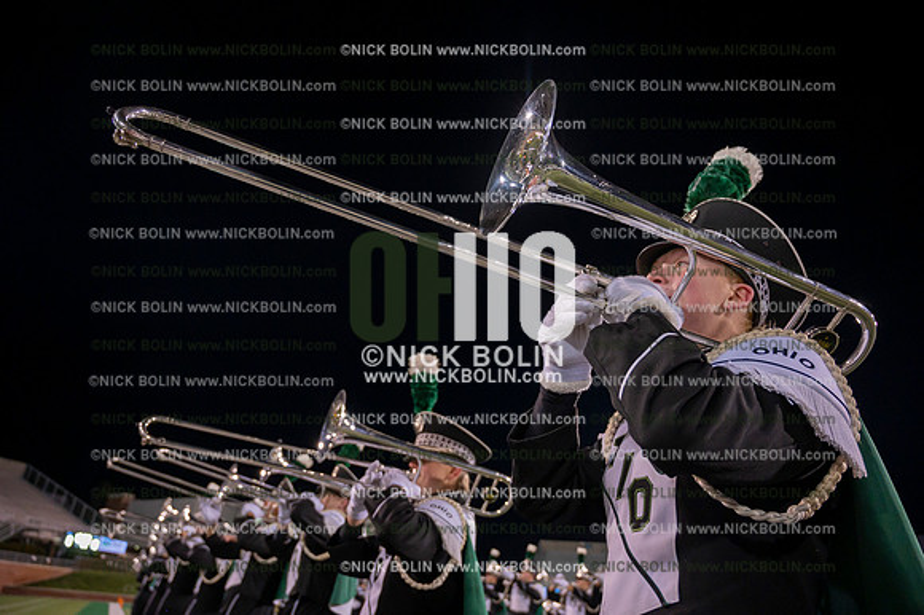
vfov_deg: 53.1
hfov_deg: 73.8
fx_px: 616
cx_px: 462
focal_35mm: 24
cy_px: 308
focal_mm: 24
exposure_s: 1/640
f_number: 4
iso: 3200
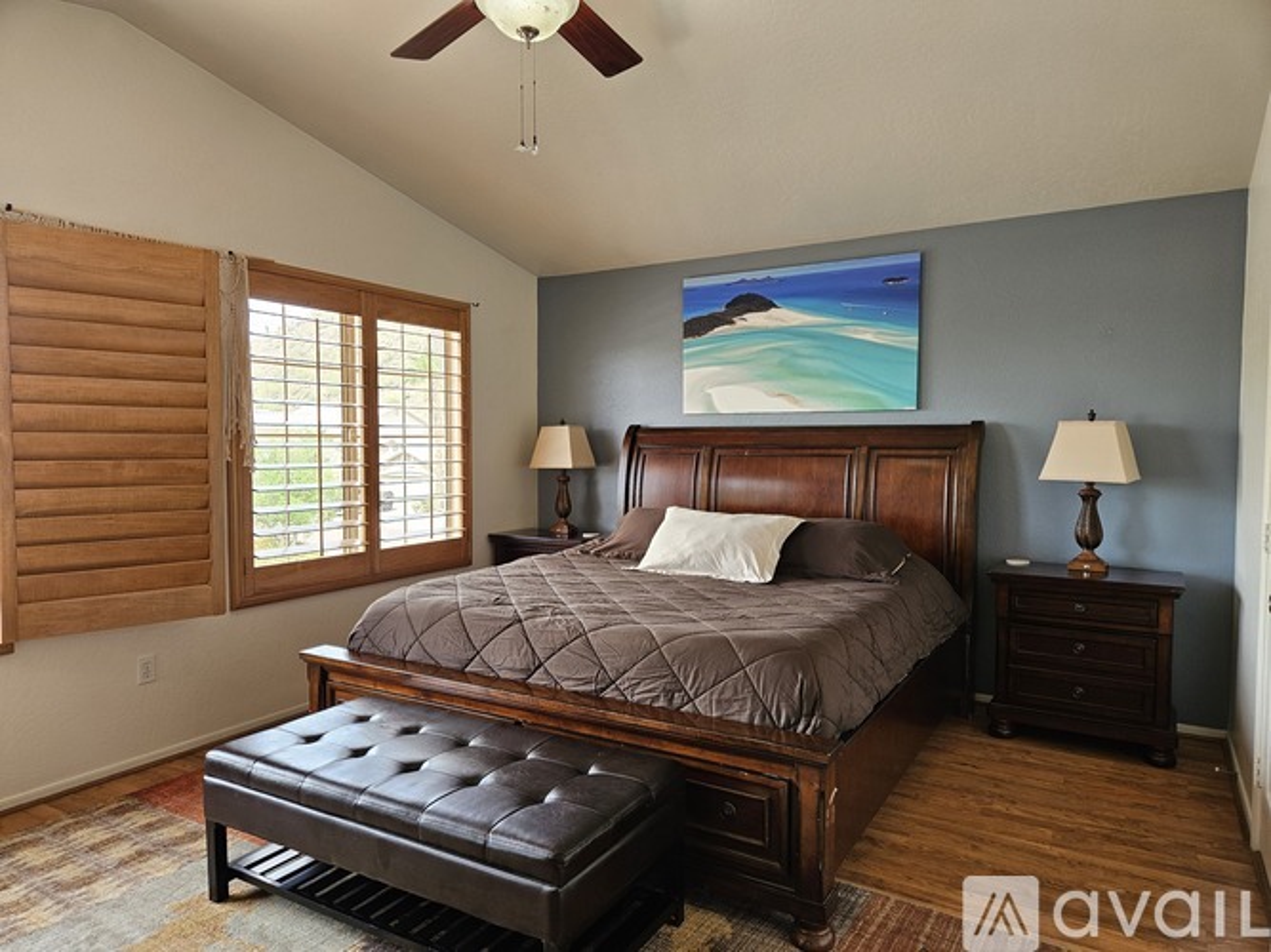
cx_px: 636
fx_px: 844
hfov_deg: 73.9
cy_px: 476
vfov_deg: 58.9
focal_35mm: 23
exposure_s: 1/120
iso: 125
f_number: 1.8
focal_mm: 5.4
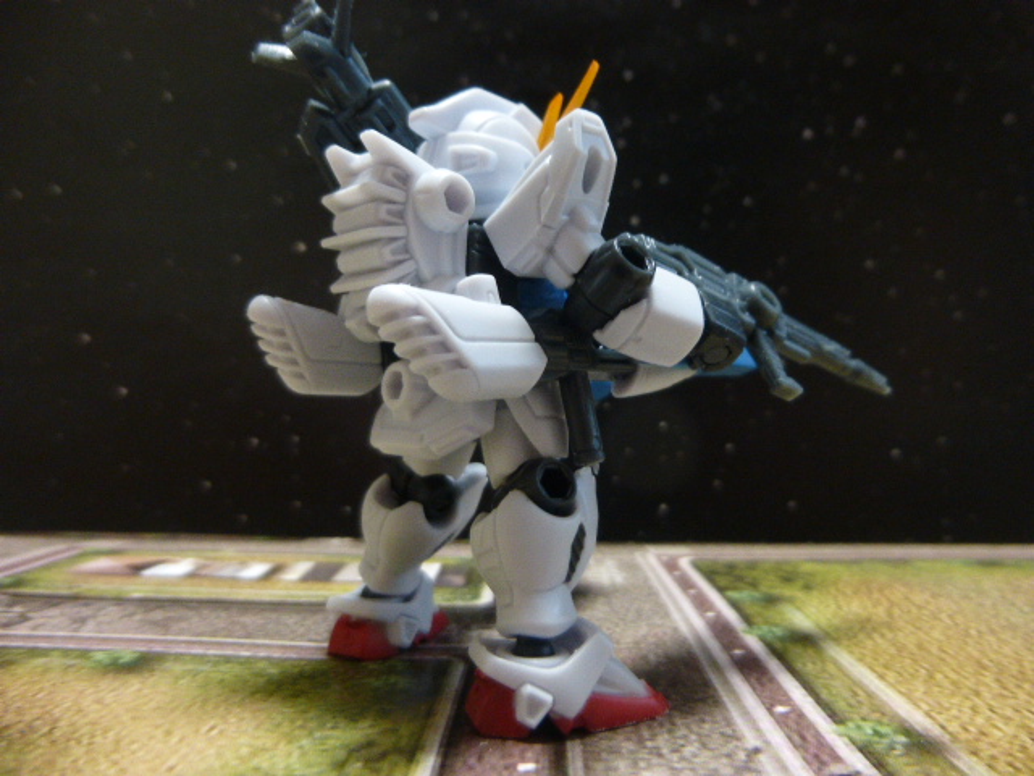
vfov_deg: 54.9
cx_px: 517
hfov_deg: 69.4
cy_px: 388
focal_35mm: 25
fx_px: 747
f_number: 3.1
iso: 400
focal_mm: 4.5
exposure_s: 1/8
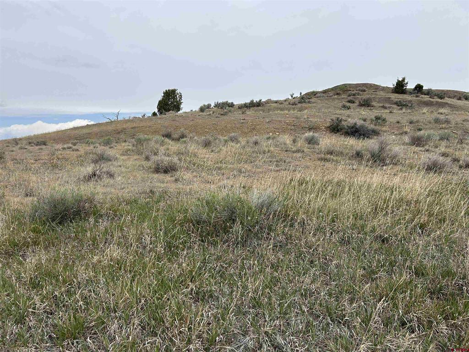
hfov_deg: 67.3
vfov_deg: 53.1
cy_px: 176
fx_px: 352
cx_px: 234
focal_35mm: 26
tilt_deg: -3.1
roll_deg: -0.7
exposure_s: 1/5882
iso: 50
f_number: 1.5
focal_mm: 5.7
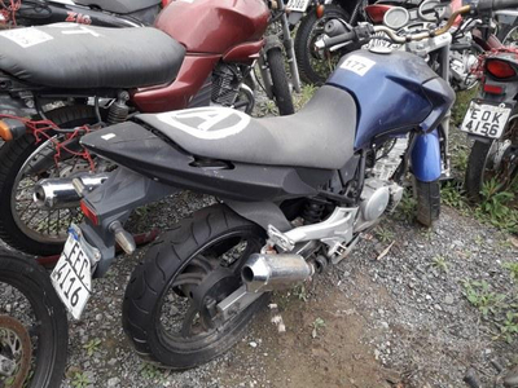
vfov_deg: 49.7
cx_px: 259
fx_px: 419
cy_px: 194
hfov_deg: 63.4
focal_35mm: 28
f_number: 1.9
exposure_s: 1/209
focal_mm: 3.7
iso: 40
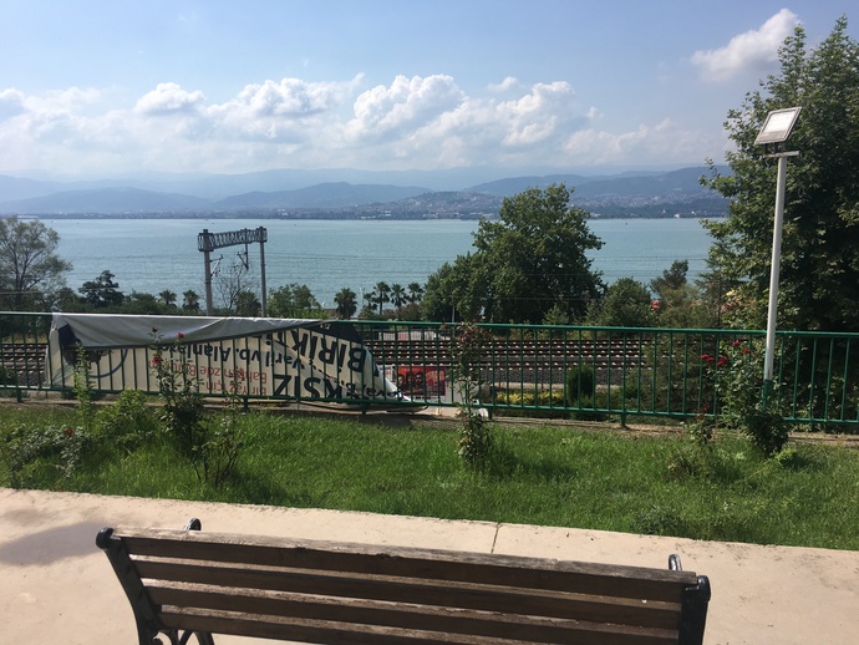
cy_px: 322
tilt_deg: -7.8
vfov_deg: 48.3
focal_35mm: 29
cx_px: 430
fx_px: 720
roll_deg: -0.3
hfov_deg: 61.6
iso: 25
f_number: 2.2
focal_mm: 4.15
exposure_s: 1/2564
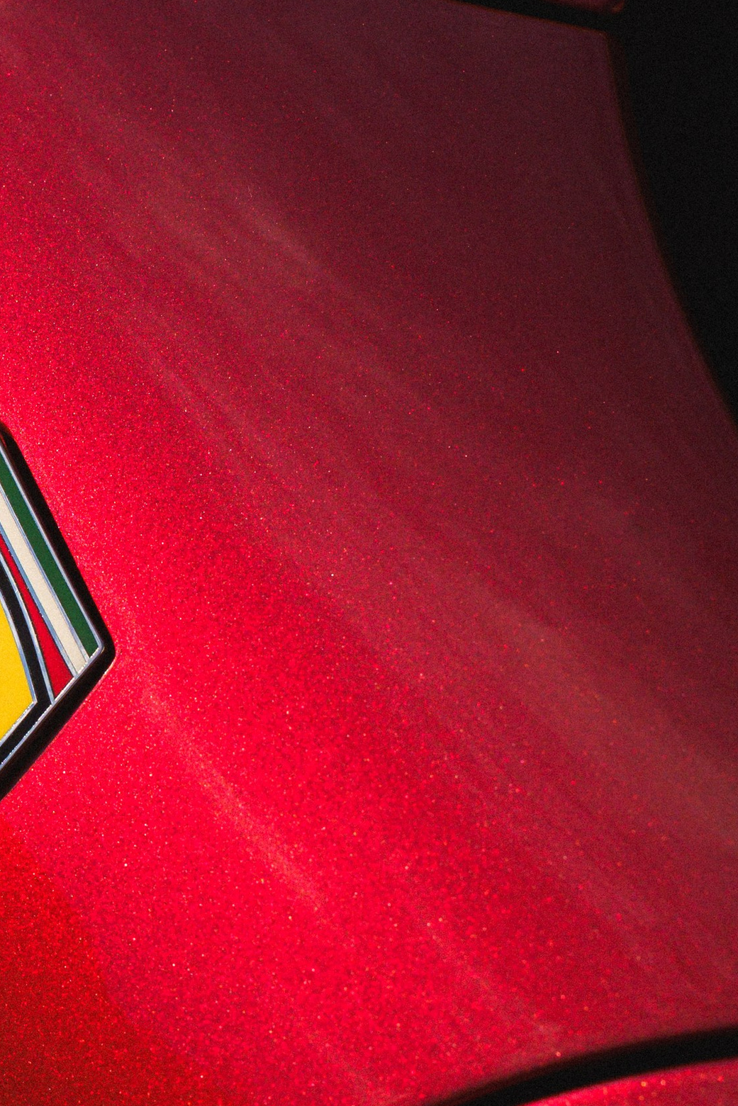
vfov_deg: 16.6
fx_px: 3781
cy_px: 638
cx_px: -106
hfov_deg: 11.0
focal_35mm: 123
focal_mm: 50
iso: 1000
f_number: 8
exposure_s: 1/1600
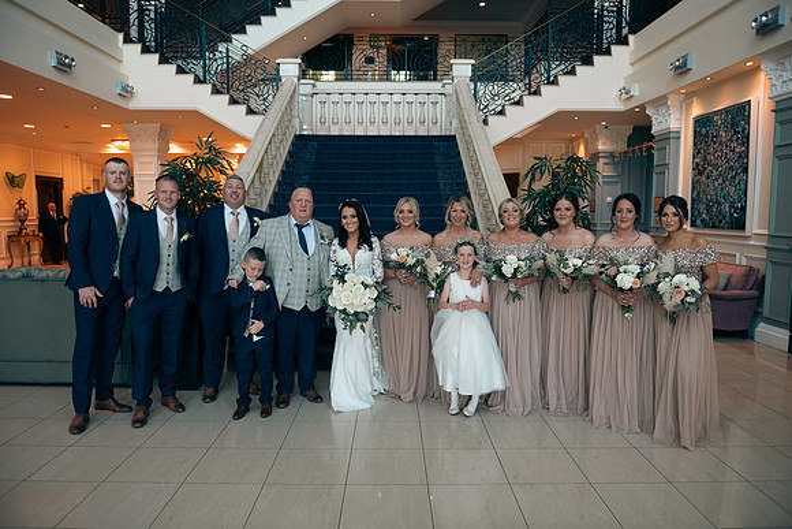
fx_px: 530
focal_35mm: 24
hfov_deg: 73.6
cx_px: 396
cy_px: 264
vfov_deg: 53.0
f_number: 3.5
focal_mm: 24
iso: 640
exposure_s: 1/160
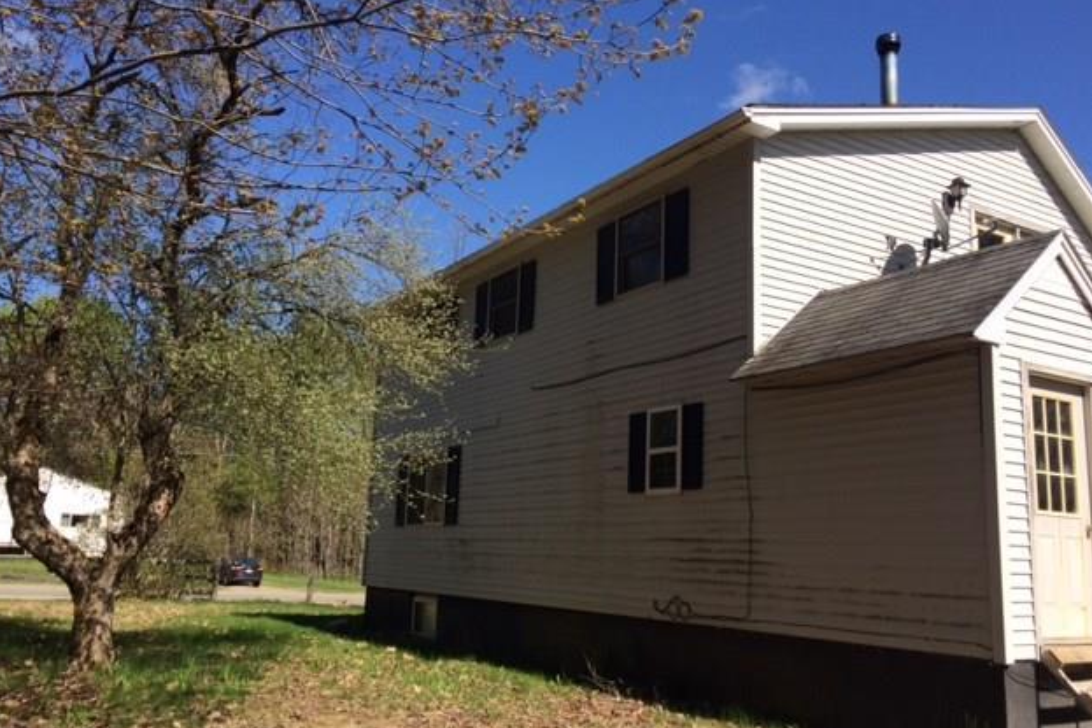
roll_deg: -1.4
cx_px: 543
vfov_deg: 42.3
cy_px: 363
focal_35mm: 31
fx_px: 940
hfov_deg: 60.3
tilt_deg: +10.3
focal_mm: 4.15
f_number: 2.2
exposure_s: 1/1709
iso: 32
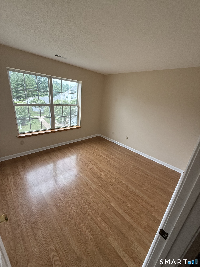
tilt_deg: -19.7
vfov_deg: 102.1
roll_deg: -6.0
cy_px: 134
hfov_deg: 85.7
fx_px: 108
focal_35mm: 14
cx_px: 100
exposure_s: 1/99
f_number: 2.2
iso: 200
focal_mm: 2.22
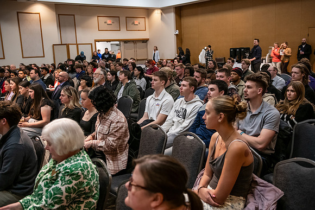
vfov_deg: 35.1
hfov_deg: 50.7
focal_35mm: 38
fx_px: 333
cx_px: 158
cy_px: 105
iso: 2000
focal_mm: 38
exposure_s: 1/200
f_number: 3.5
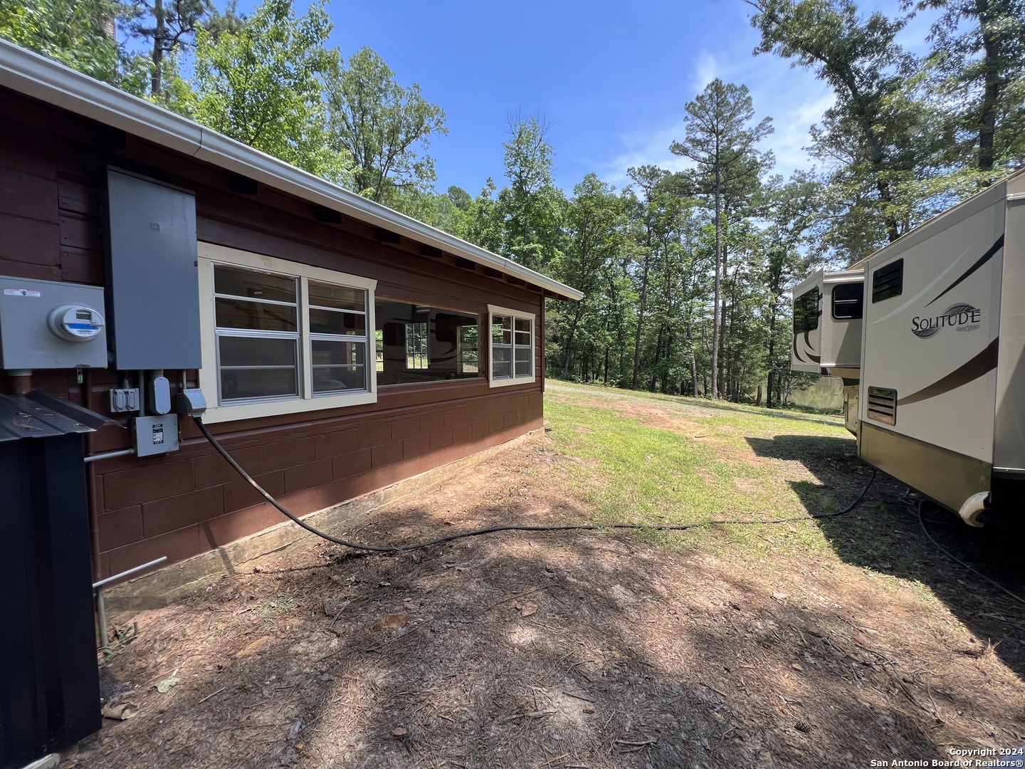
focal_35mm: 13
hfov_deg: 106.2
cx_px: 512
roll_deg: +0.2
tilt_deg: -3.9
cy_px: 384
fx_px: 385
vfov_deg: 89.9
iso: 32
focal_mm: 1.57
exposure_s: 1/356
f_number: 1.8
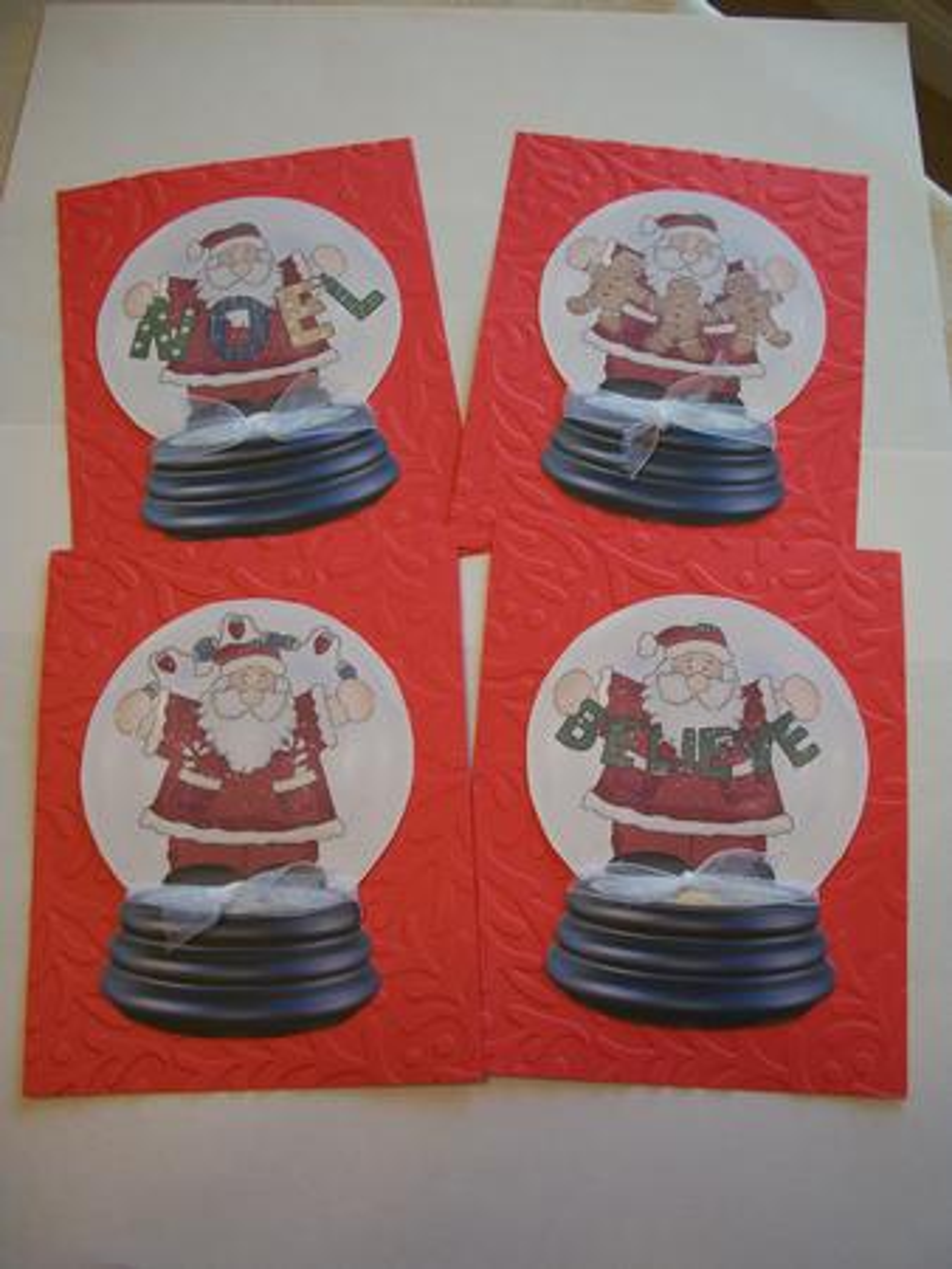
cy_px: 634
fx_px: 1282
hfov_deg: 40.7
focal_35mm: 35
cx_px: 476
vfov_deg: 52.6
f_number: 3.1
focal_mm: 6.3
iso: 80
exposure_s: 1/100
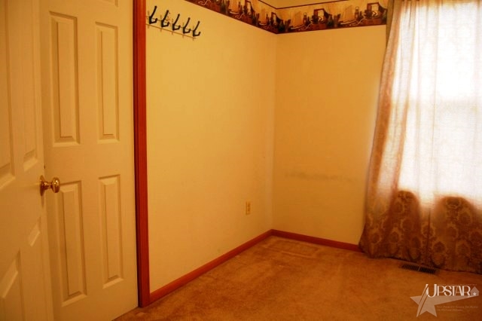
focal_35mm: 27
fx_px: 361
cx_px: 241
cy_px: 160
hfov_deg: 67.4
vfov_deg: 47.9
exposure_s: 1/20
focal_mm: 18
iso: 800
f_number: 3.5
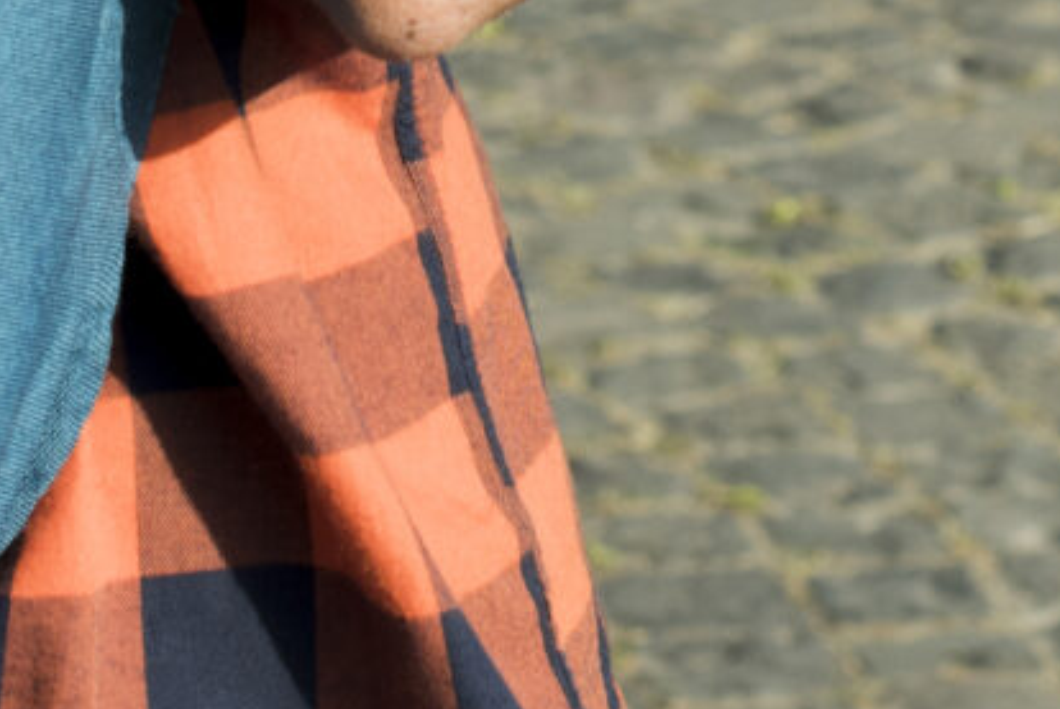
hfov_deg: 6.7
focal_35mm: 309
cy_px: -1133
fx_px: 9108
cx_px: 463
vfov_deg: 4.3
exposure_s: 1/160
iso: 100
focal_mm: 50
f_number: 6.3
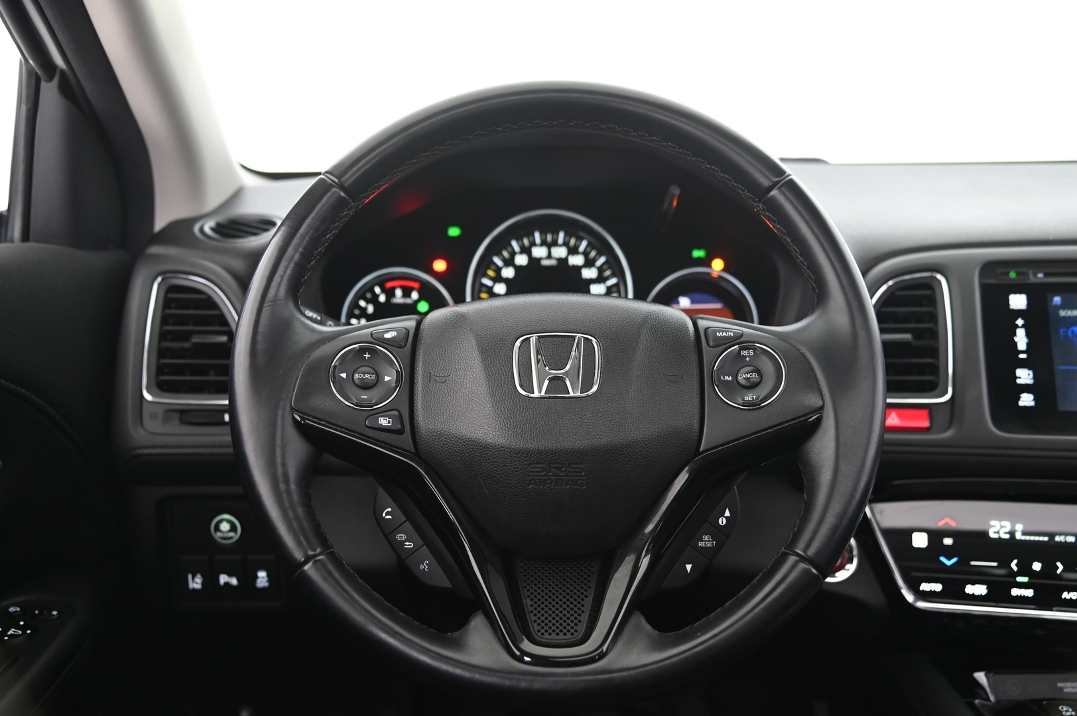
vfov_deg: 37.8
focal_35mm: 35
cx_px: 538
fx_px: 1046
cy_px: 358
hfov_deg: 54.5
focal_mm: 35
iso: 1250
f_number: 4
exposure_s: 1/8
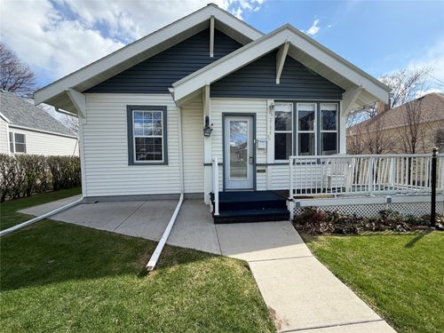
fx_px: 180
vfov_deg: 85.7
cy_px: 166
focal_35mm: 14
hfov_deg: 102.1
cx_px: 222
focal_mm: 2.22
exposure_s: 1/760
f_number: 2.2
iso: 40
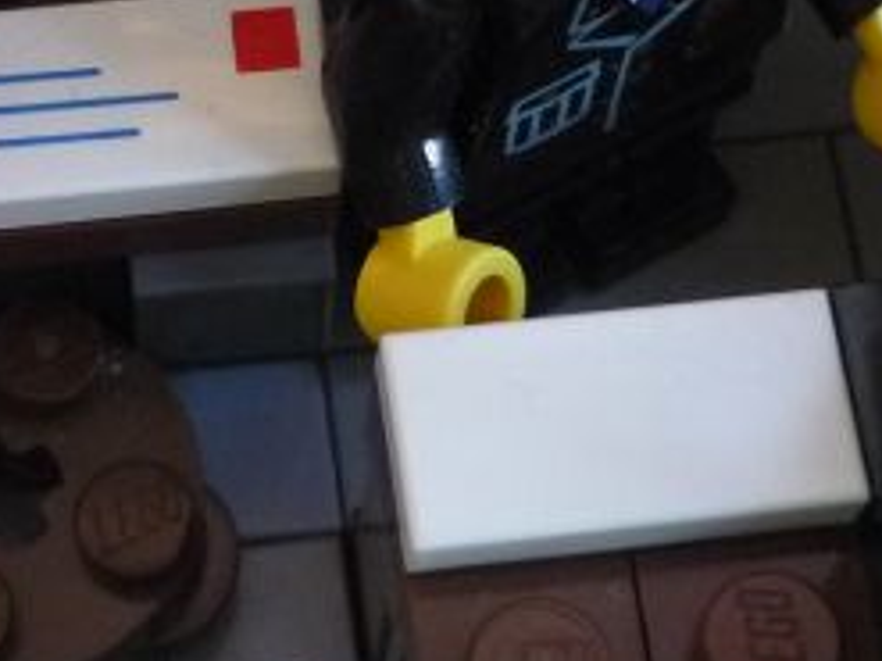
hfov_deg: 18.3
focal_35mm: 107
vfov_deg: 13.8
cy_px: 179
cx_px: 264
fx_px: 2725
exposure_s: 1/13
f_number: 2.8
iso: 400
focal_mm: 5.5
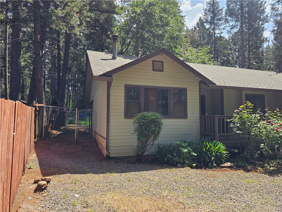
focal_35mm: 23
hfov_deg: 73.9
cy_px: 106
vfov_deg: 58.9
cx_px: 141
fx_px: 187
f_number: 1.7
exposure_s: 1/273
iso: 10
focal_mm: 6.3
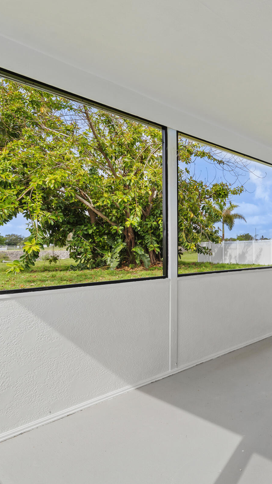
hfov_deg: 41.0
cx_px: 290
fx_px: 295
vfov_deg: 78.7
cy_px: 241
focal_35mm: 23
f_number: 9
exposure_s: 1/100
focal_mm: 14
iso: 250
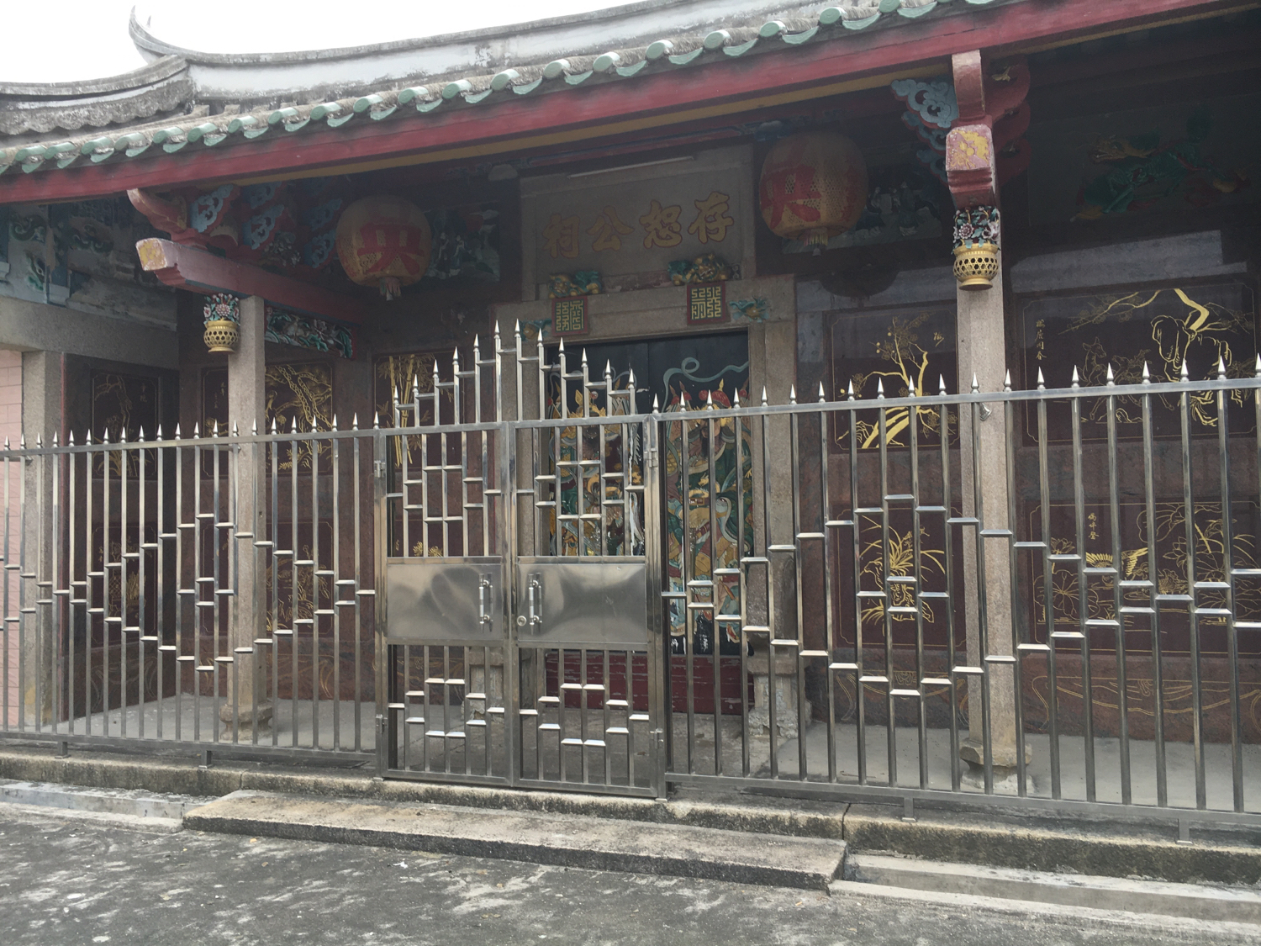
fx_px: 1056
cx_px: 630
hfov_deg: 61.7
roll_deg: +2.1
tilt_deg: +1.5
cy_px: 473
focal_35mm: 29
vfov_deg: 48.2
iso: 25
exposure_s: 1/209
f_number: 2.2
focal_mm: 4.15
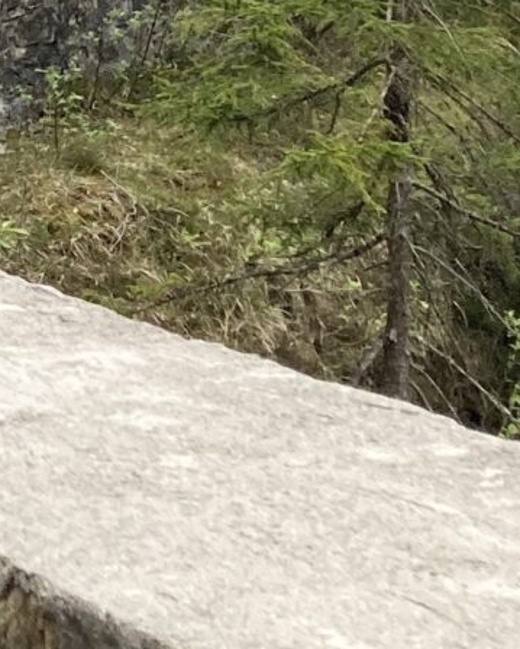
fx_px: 2998
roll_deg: +3.2
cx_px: -540
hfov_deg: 9.3
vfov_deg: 11.7
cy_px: -371
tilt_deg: -1.0
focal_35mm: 156
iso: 20
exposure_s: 1/1946
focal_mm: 3.99
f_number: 1.8
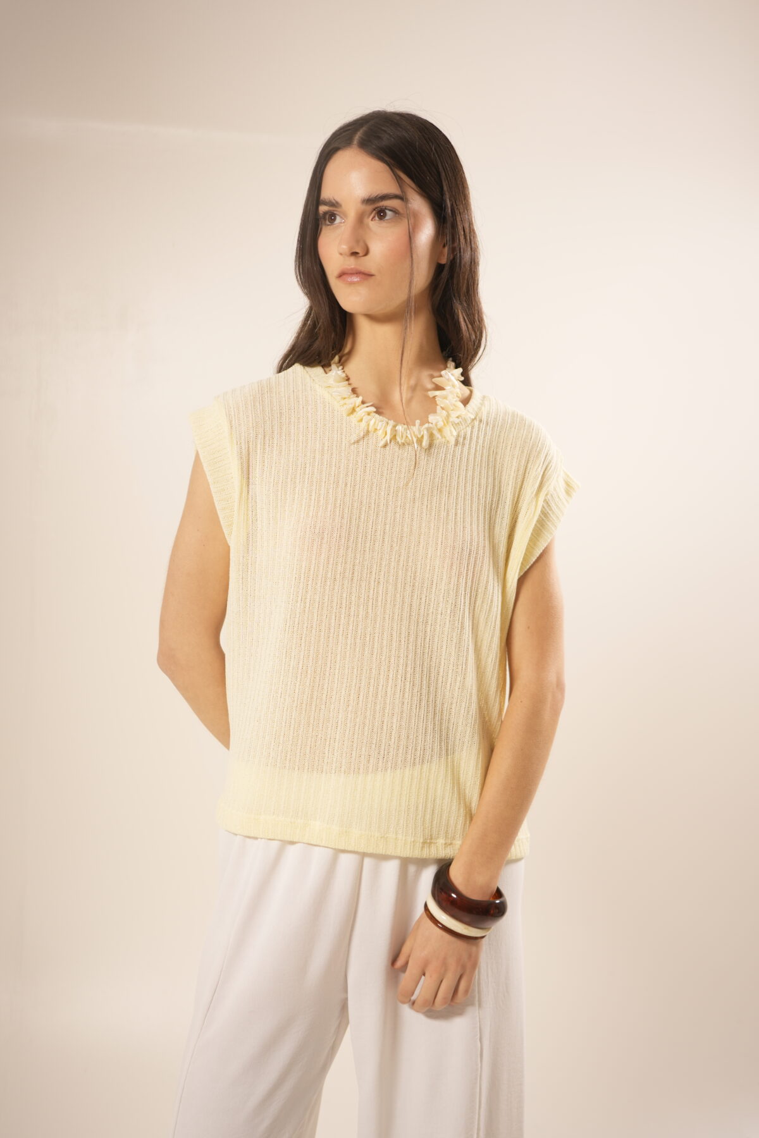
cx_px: 380
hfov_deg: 27.0
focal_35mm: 50
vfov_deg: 39.6
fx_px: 1581
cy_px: 569
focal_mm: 50
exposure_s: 1/50
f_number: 3.2
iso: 400
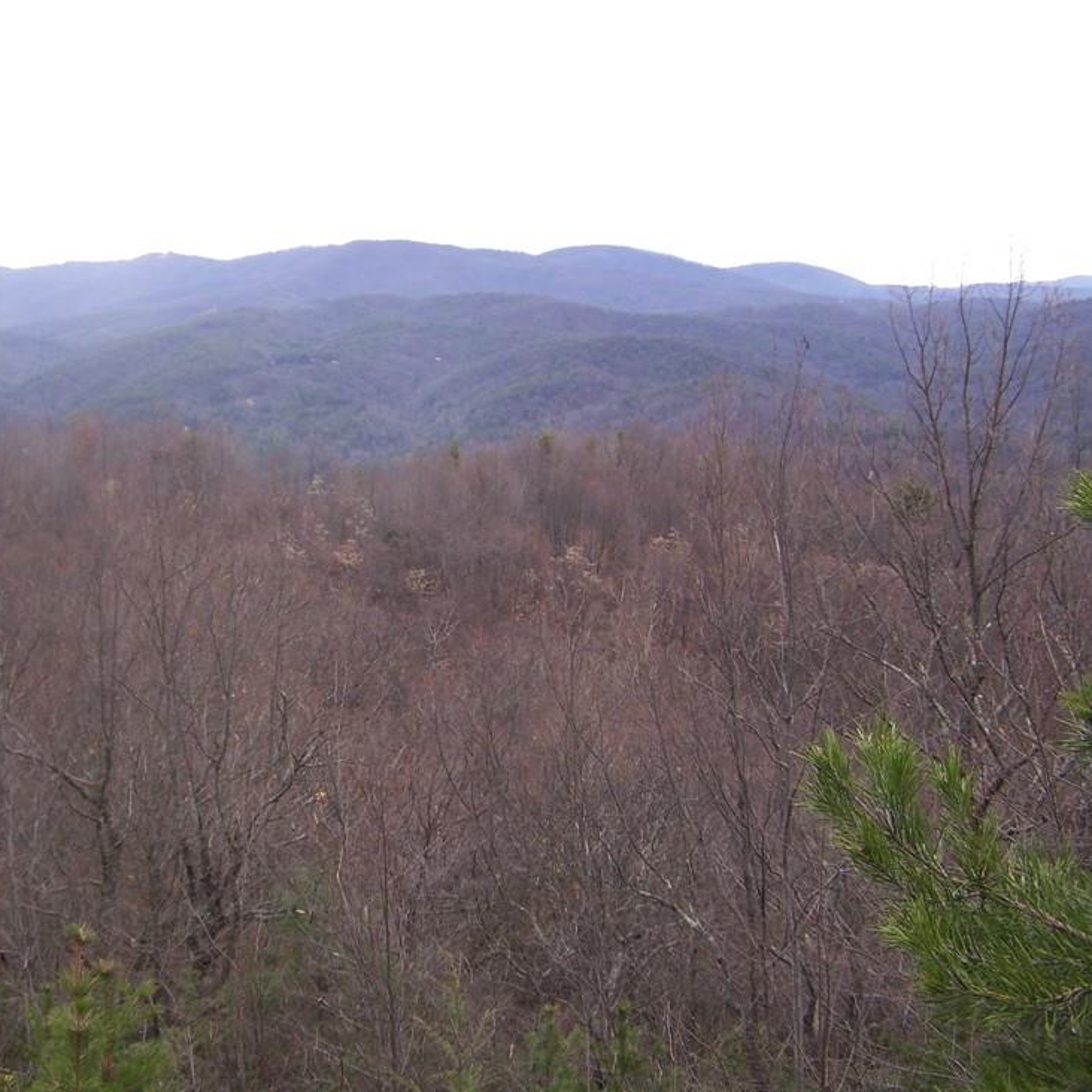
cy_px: 565
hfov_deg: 35.8
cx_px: 388
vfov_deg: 36.1
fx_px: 1677
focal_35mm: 47
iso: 64
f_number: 2.8
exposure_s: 1/100
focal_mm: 6.3
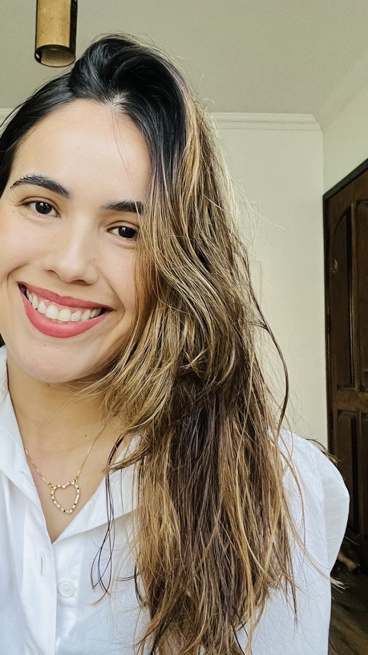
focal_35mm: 41
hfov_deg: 28.5
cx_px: 85
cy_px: 290
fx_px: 711
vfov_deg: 49.3
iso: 125
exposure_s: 1/60
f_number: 2.2
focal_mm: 2.71
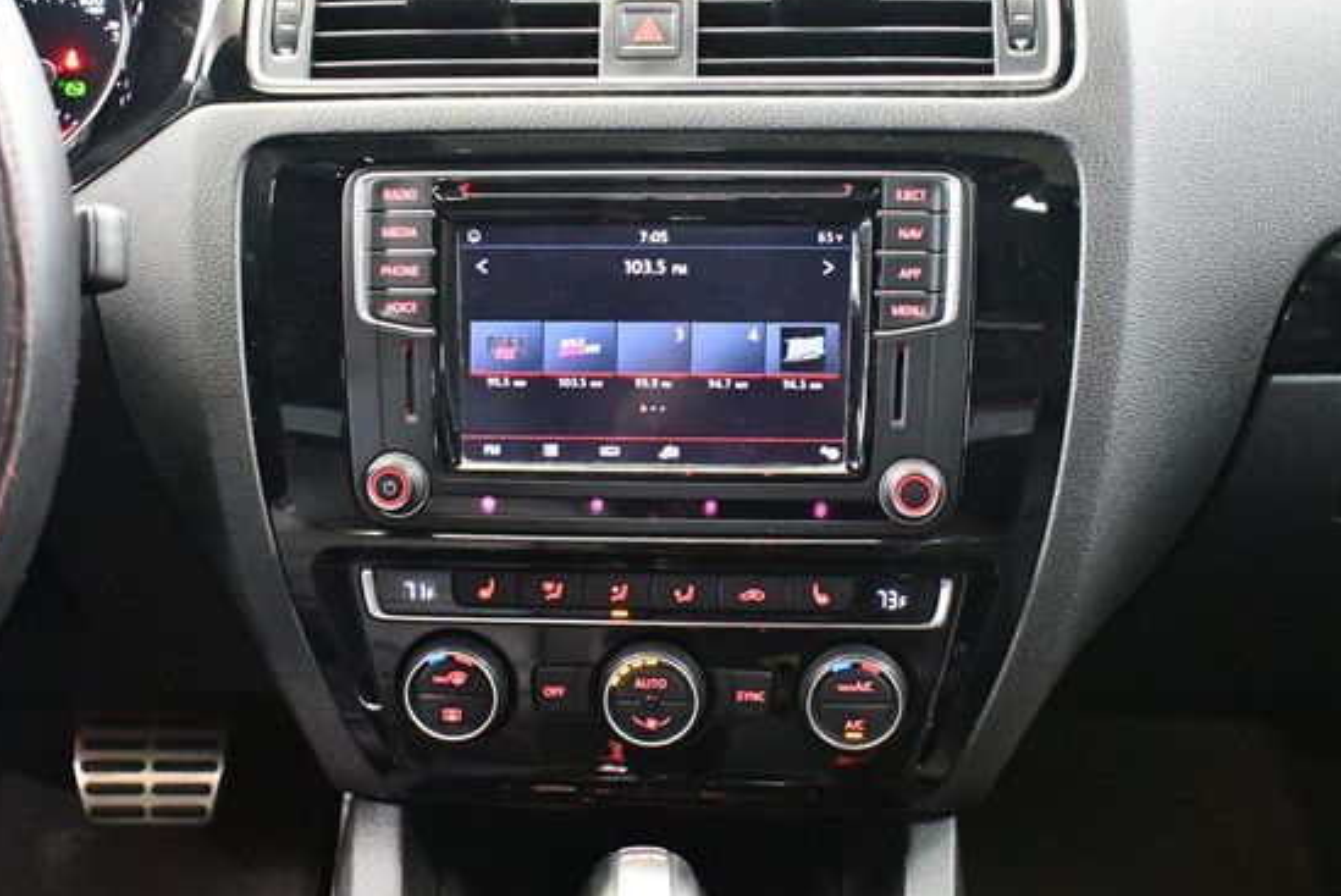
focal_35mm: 42
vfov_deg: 32.0
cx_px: 647
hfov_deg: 46.4
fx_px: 1566
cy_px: 452
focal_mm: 18
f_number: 3.5
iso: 12800
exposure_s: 1/50
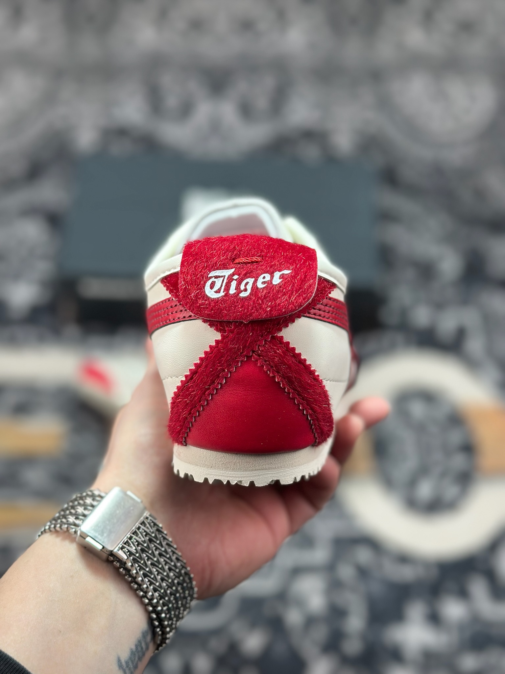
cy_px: 337
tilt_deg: -56.8
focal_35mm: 48
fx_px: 934
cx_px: 252
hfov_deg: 30.3
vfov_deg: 39.7
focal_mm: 6.86
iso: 80
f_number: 1.78
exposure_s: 1/402
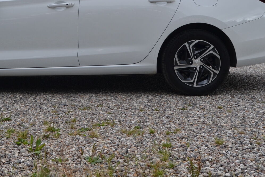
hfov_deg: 37.4
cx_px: 72
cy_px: 26
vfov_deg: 25.4
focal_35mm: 52
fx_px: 383
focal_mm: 18
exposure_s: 1/200
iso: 100
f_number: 7.1
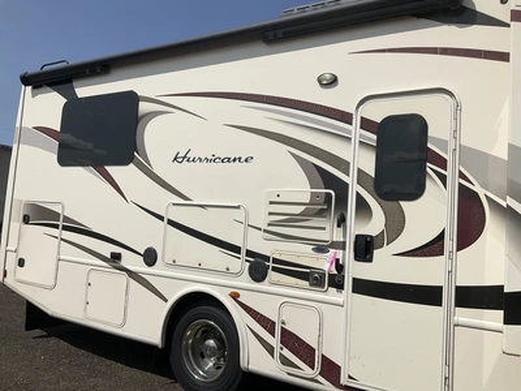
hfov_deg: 61.7
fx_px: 436
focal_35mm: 29
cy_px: 196
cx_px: 260
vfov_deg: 48.2
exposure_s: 1/5814
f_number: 1.8
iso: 25
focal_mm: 3
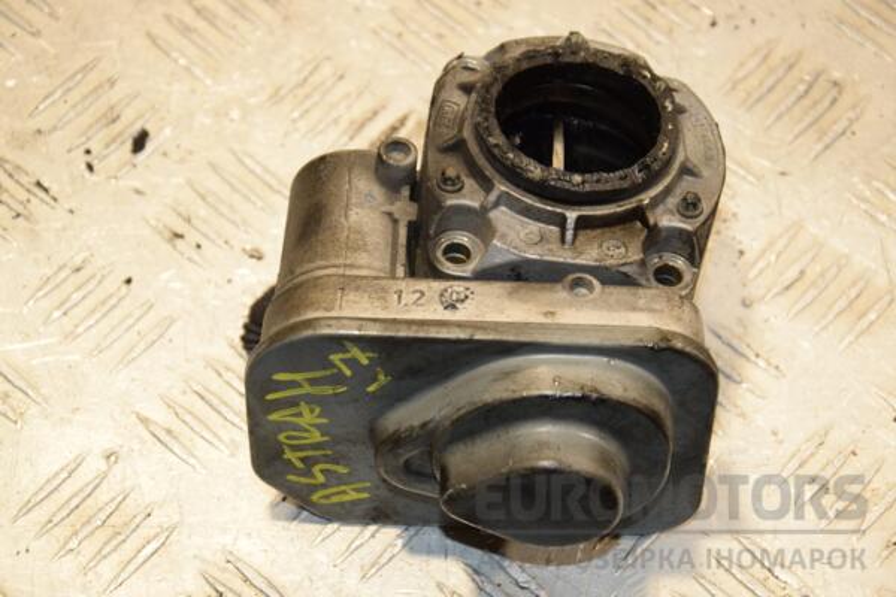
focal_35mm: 105
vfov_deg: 13.0
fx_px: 2613
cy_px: 298
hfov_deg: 19.5
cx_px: 448
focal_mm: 70
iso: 800
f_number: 6.3
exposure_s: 1/200
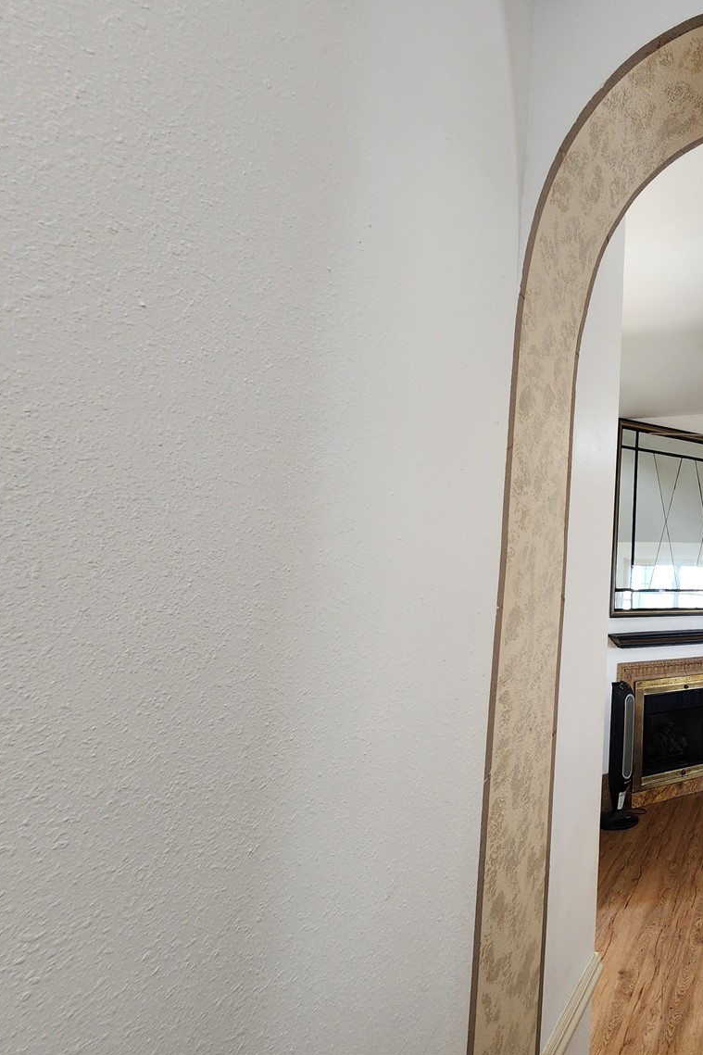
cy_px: 503
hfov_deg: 50.1
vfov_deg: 86.9
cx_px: 727
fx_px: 557
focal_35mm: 19
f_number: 2.2
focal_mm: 2.2
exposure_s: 1/60
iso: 160
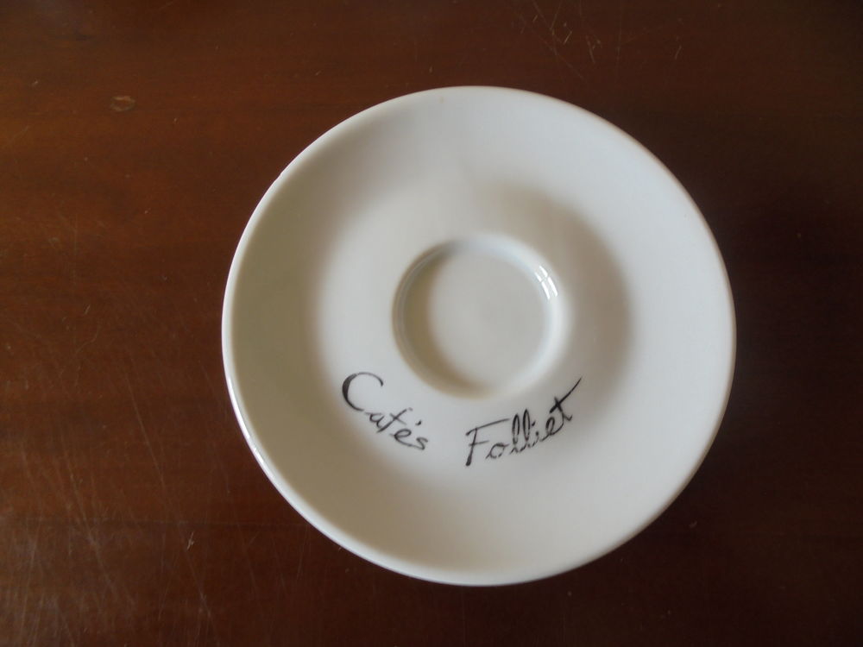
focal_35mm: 26
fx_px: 648
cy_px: 324
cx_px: 432
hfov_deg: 67.3
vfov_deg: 53.1
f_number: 3.5
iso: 100
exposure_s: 1/30
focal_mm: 4.6
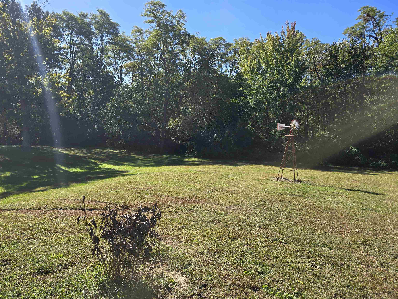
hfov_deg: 73.9
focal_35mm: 23
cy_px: 150
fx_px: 264
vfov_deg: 58.9
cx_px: 199
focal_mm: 6.3
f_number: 1.7
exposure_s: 1/437
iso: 12
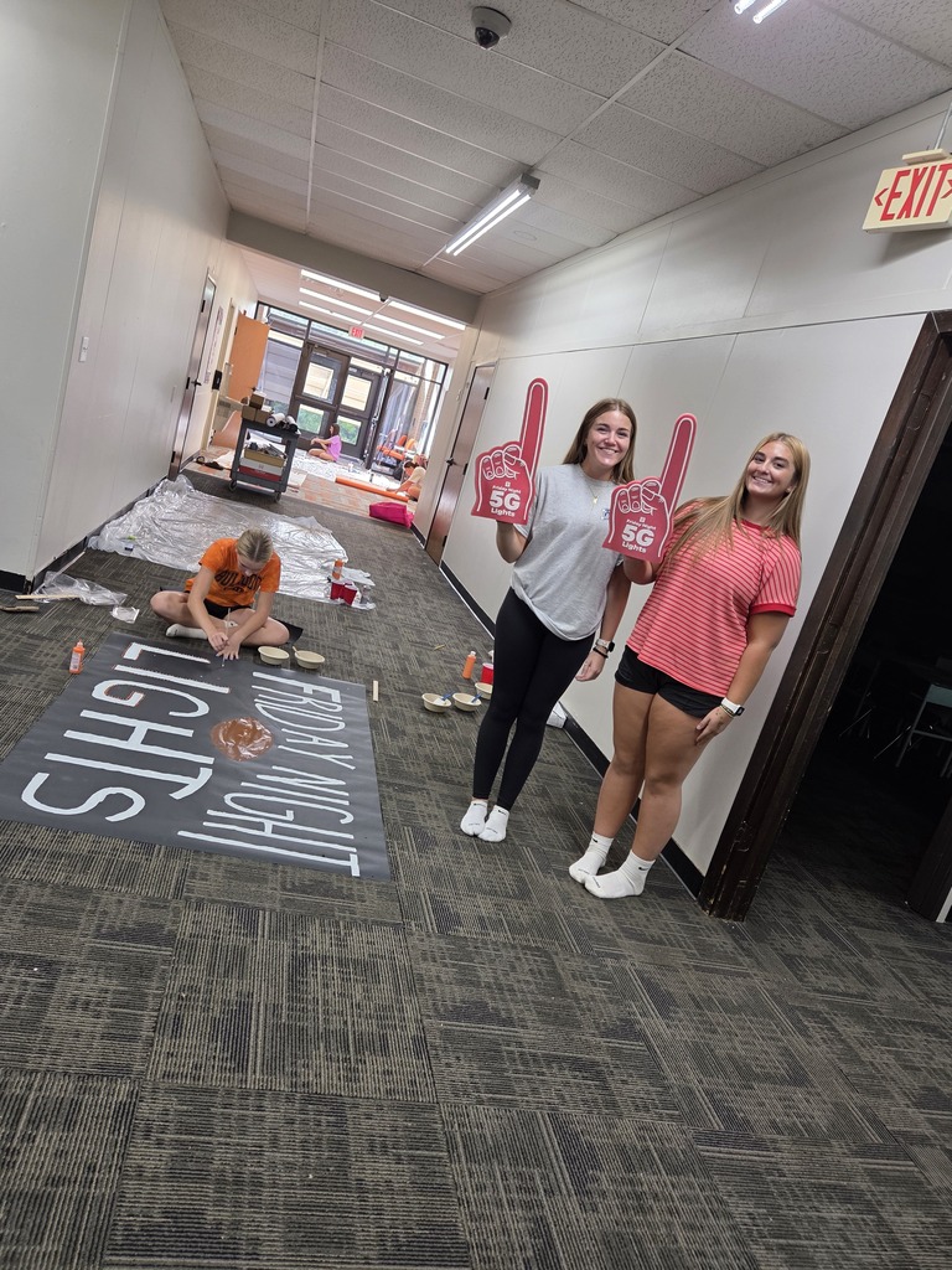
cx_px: 476
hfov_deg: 58.9
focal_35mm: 23
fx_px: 843
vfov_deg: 73.9
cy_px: 635
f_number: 1.8
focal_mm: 5.4
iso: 125
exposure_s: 1/120
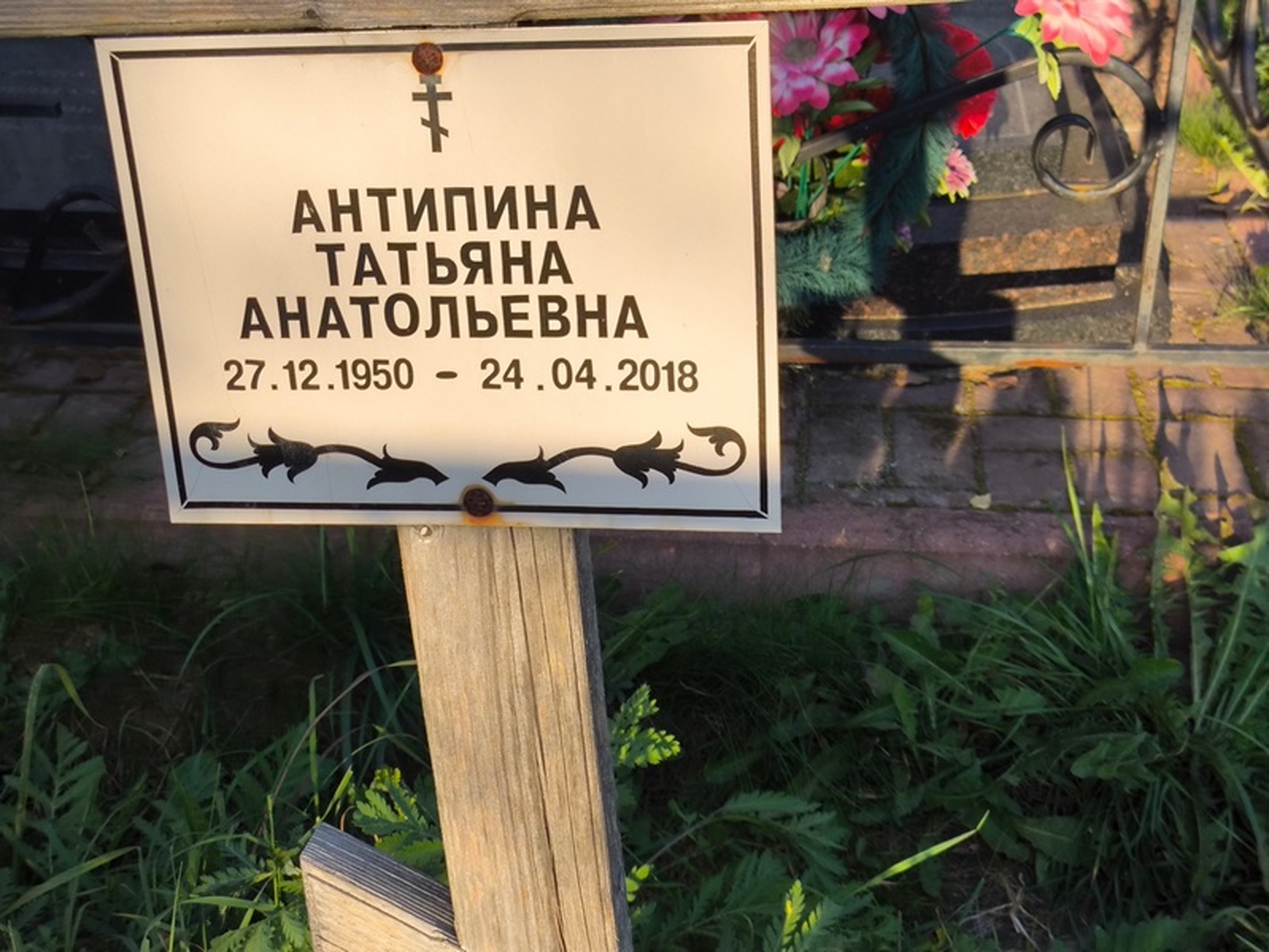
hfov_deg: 38.2
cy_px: 476
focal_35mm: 50
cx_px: 634
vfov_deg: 29.1
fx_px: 1834
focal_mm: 4.71
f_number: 1.7
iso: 50
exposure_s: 1/624
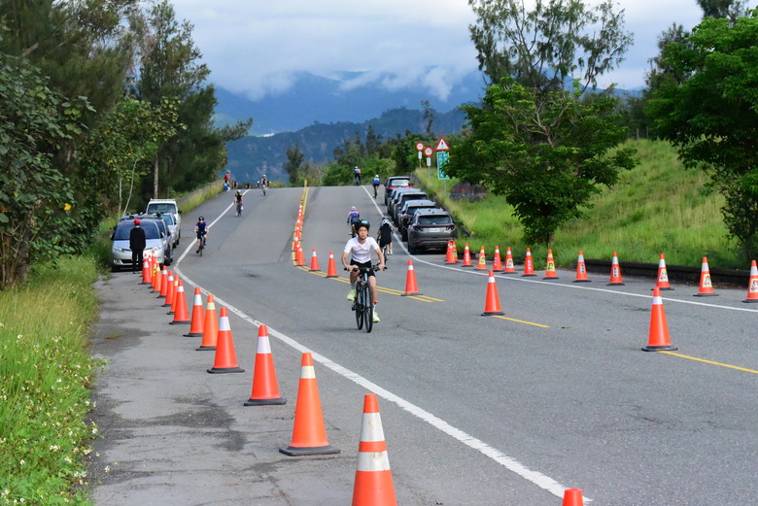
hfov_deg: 20.0
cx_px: 379
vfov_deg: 13.4
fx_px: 2149
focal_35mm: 102
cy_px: 253
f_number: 16
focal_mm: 102
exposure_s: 1/4000
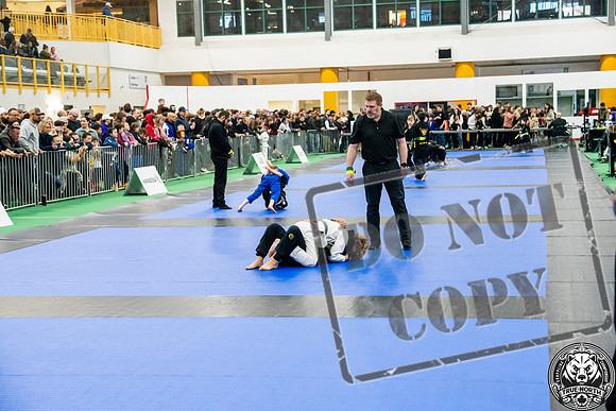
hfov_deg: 28.8
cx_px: 308
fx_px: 1198
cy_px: 206
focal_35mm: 70
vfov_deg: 19.5
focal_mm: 70
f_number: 4.5
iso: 6400
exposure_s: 1/400
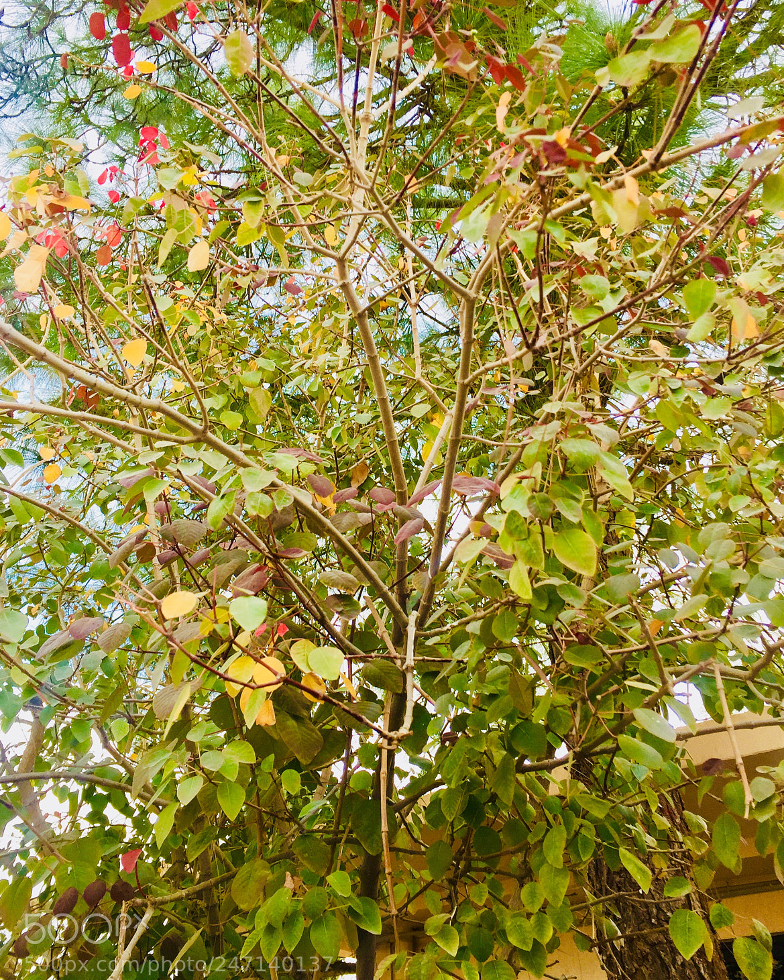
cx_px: 385
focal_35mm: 31
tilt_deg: +38.0
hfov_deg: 47.1
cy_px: 480
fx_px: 899
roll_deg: -1.1
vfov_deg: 57.2
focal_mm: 4.15
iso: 32
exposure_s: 1/377
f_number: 2.2
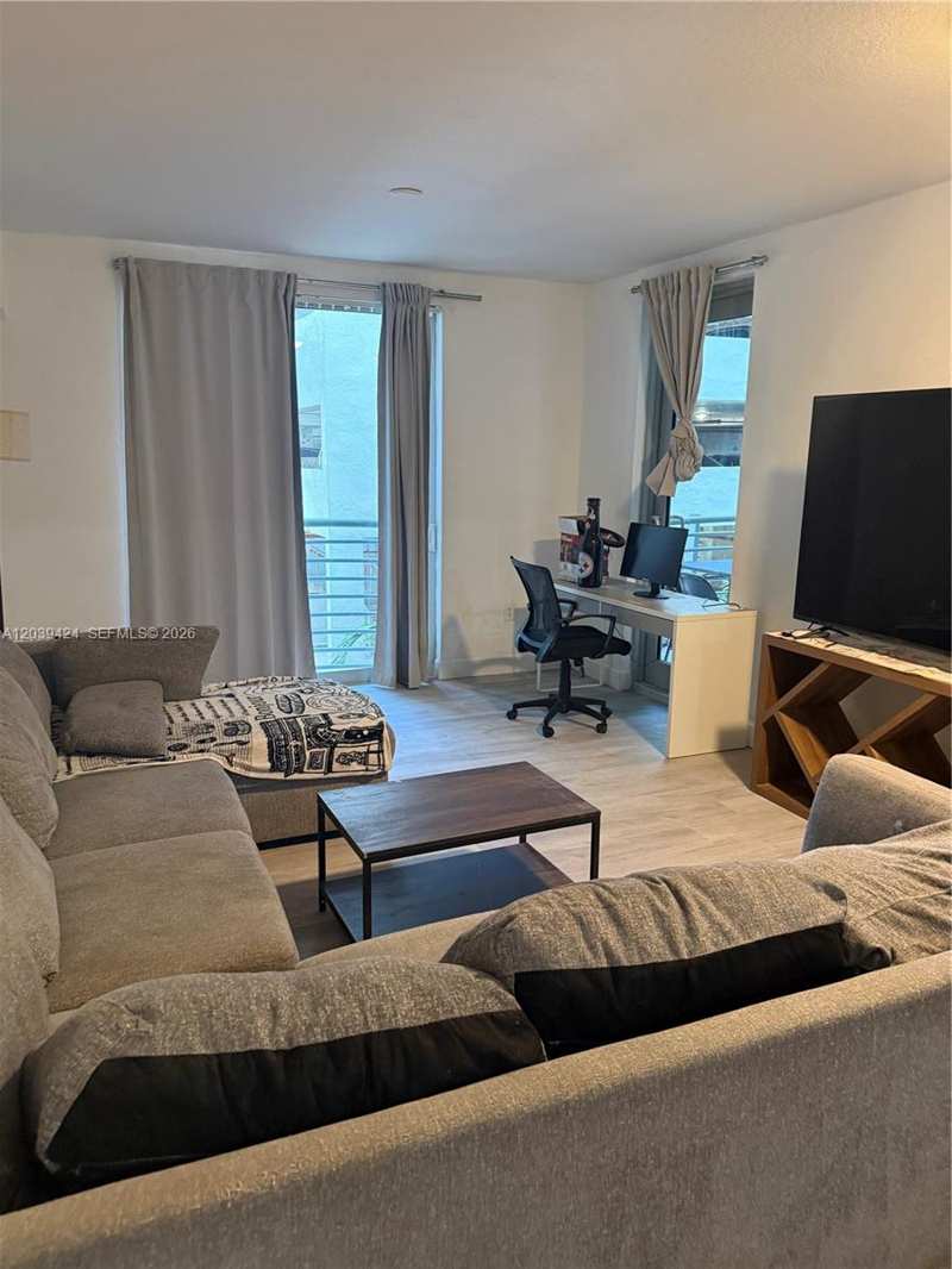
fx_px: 880
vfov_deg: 71.6
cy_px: 634
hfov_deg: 56.8
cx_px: 476
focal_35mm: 24
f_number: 1.78
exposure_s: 1/60
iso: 400
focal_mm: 6.76
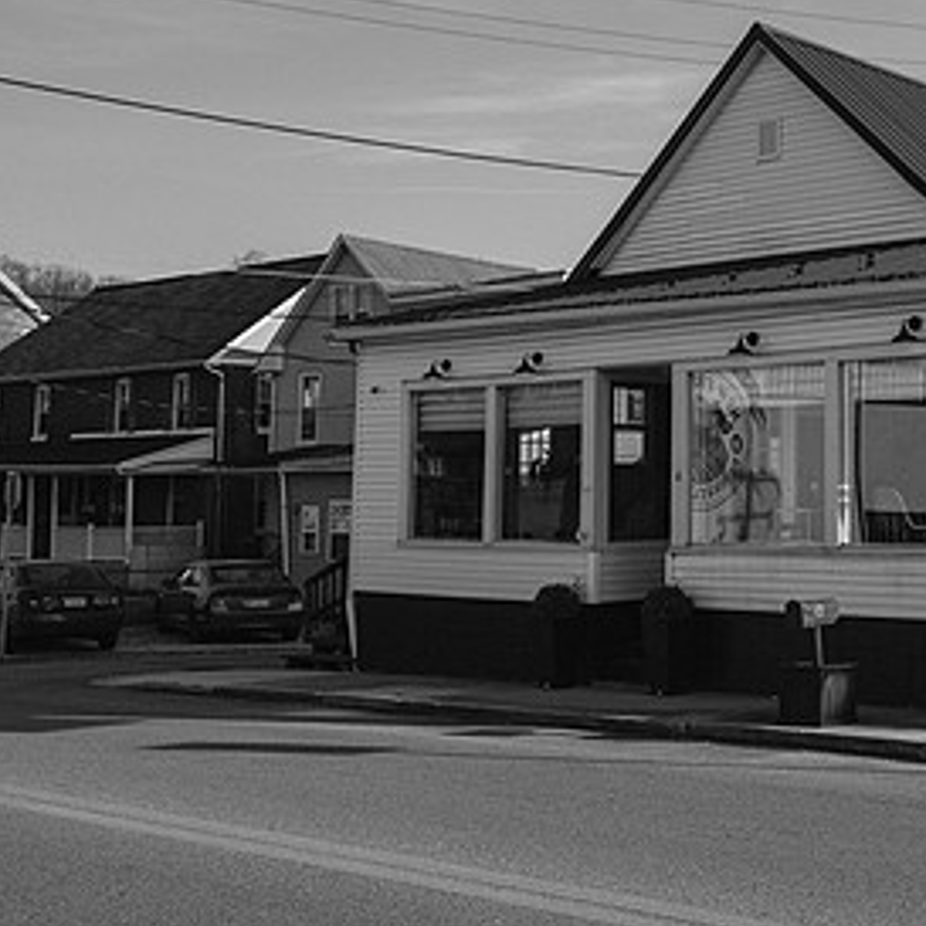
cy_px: 361
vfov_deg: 31.0
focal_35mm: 55
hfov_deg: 29.4
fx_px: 1665
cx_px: 892
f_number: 8
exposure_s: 1/200
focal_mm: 30.5
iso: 64
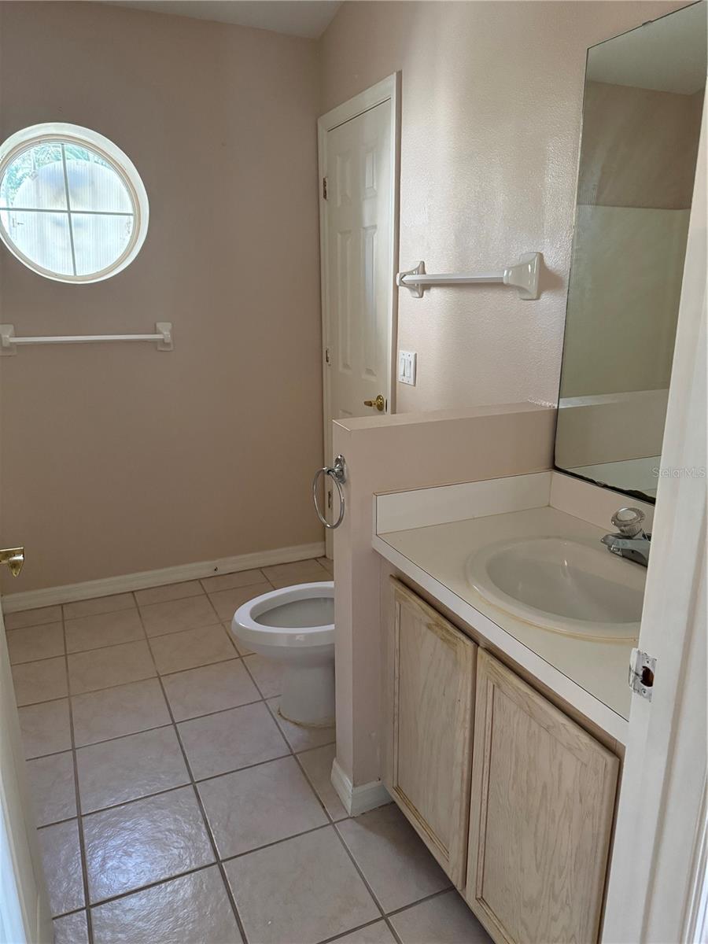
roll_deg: +0.2
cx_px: 354
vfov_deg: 71.6
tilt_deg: -15.6
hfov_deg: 56.8
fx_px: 654
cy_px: 472
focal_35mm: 24
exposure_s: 1/60
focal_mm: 6.76
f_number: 1.78
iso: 800
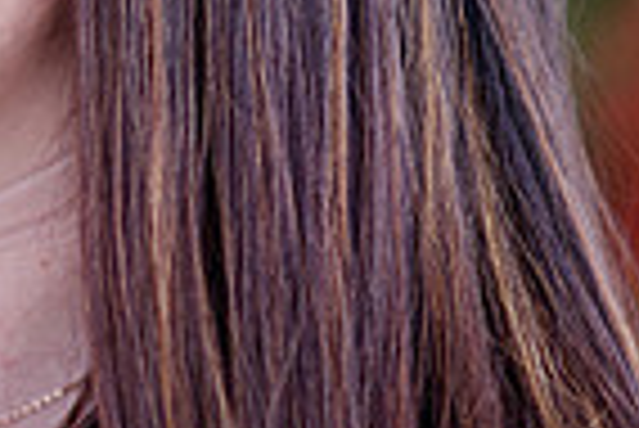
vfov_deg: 2.9
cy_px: -259
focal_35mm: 482
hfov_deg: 4.2
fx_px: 8564
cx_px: -486
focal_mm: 105
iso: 200
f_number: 2
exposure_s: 1/160
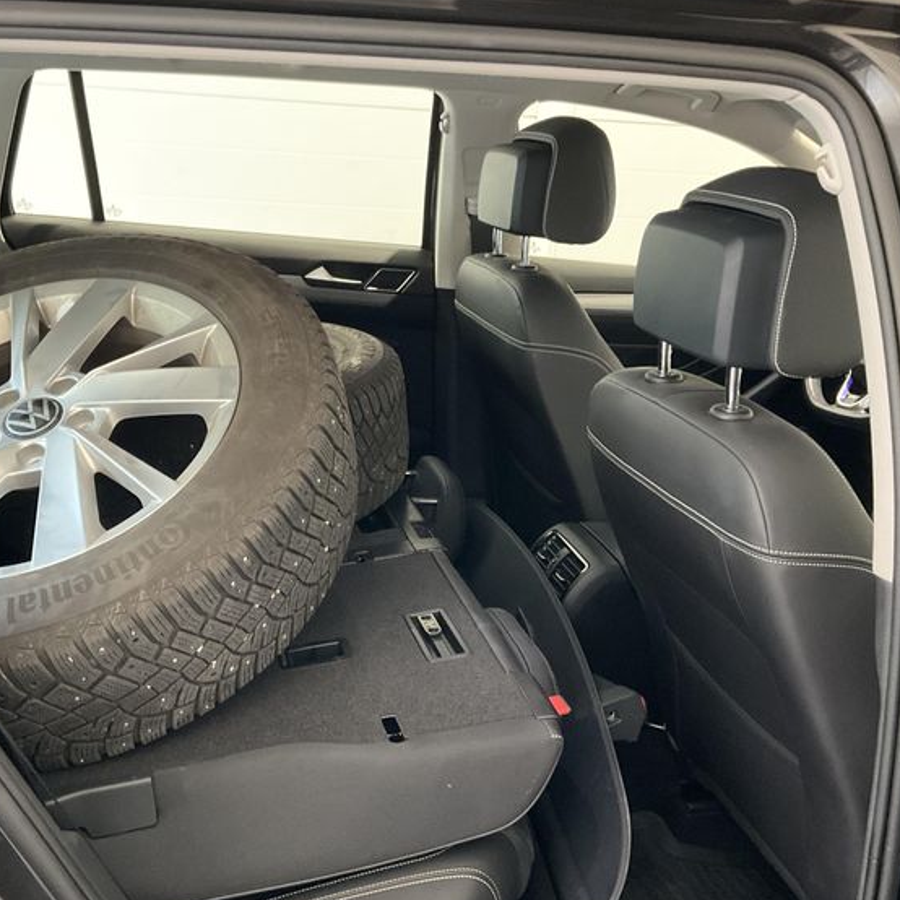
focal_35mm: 37
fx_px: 1088
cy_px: 469
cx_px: 320
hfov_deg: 44.4
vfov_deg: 44.9
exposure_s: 1/25
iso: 250
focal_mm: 3
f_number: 1.8
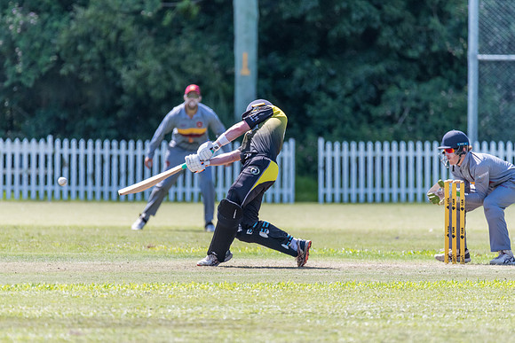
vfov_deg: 2.2
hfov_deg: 3.3
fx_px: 8882
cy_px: 166
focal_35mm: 621
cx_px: 249
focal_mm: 600
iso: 1400
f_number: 6.3
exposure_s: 1/2000
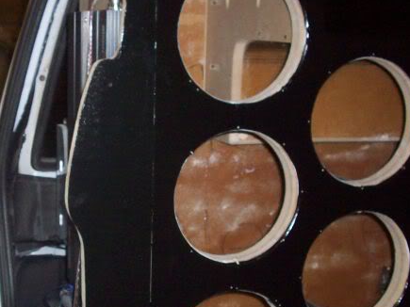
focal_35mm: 68
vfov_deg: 21.6
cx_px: 135
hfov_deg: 28.4
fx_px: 805
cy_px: 174
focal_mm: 6.2
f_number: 2.8
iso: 200
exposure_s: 1/64
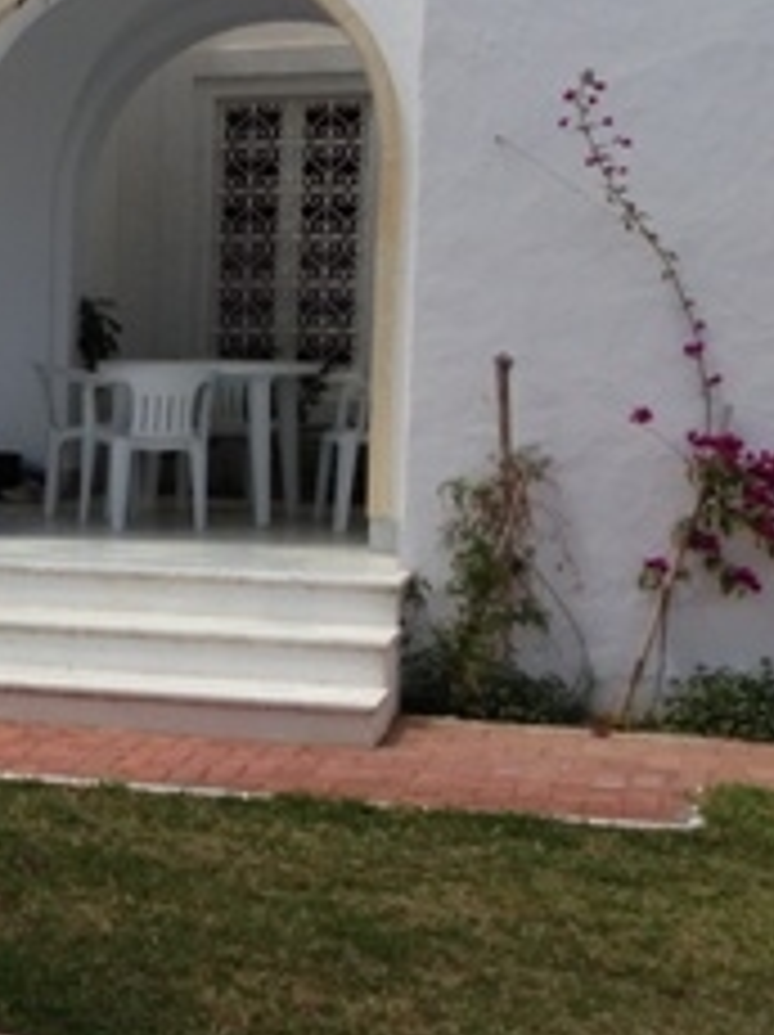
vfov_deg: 21.3
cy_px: 495
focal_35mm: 92
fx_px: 2748
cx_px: -508
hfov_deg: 14.5
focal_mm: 4.12
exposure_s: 1/1391
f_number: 2.4
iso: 50
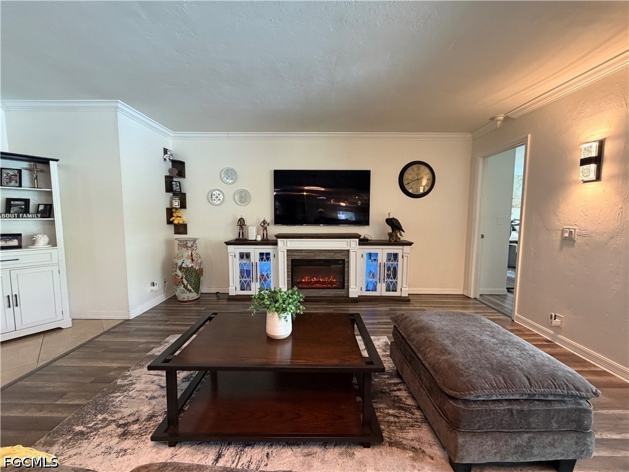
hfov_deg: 102.1
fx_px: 254
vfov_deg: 85.7
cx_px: 314
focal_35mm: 14
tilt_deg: -4.2
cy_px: 236
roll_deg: +0.5
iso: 500
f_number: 2.2
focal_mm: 2.22
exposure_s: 1/60
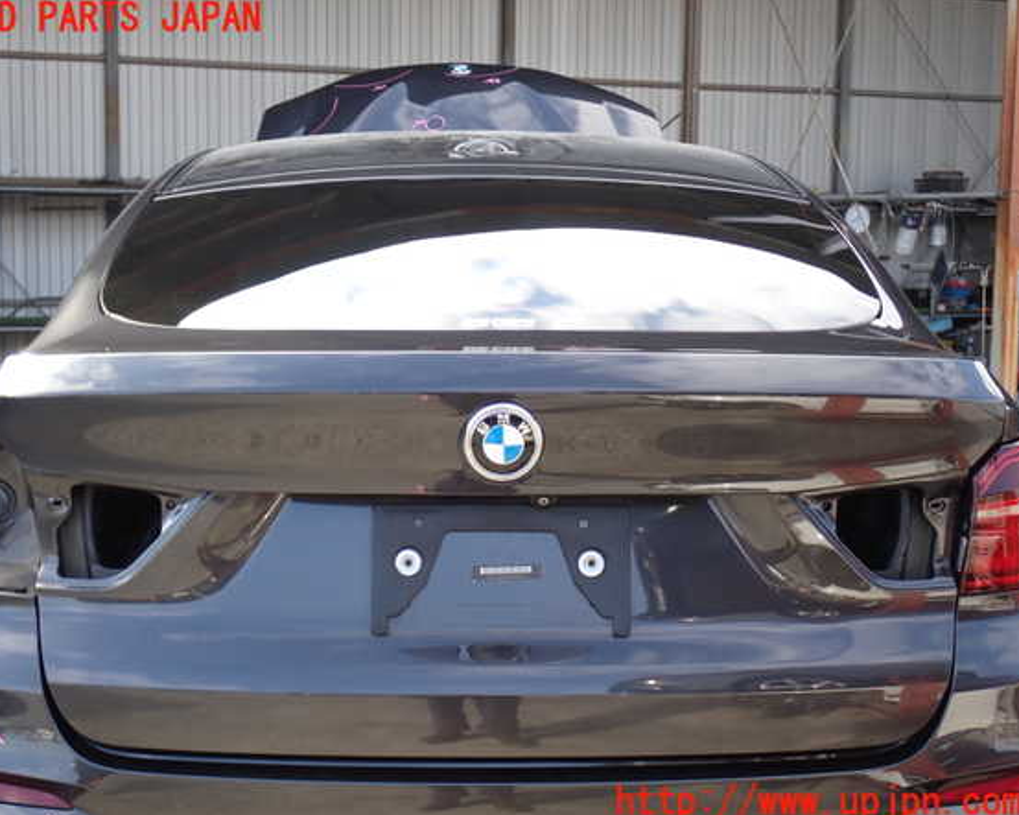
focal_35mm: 53
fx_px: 1598
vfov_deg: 28.6
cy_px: 411
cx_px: 479
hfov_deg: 35.4
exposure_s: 1/160
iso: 100
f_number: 3.2
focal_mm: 9.01
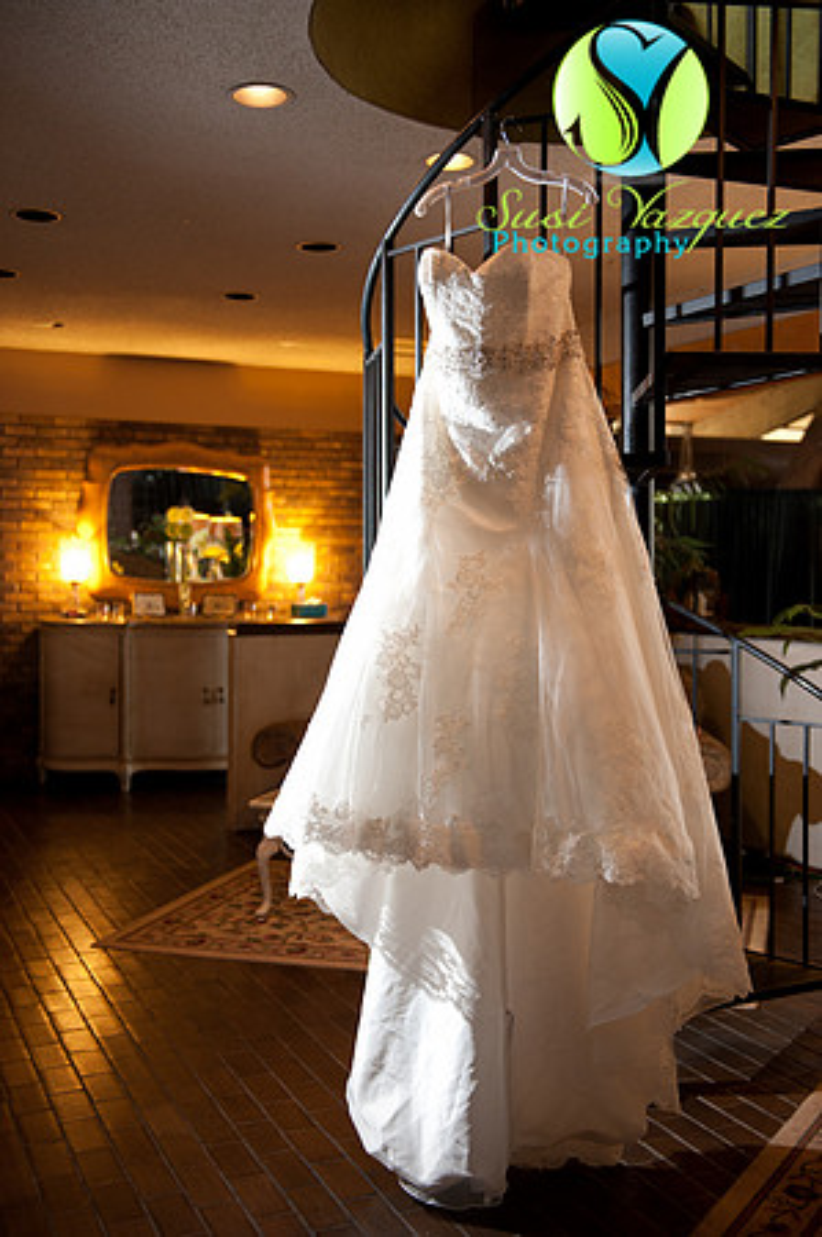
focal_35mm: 38
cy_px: 618
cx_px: 411
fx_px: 1304
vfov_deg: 50.7
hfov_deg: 35.0
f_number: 2.8
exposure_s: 1/80
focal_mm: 38
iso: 800
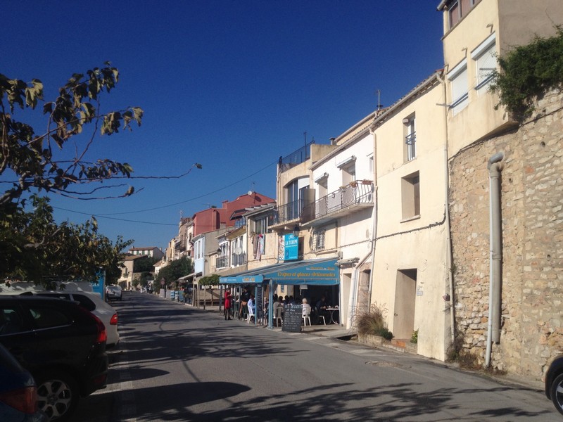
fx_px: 569
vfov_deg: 40.7
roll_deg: -0.5
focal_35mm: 35
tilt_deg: +5.6
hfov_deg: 52.6
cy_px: 211
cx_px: 282
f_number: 2.4
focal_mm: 4.28
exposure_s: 1/3953
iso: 50
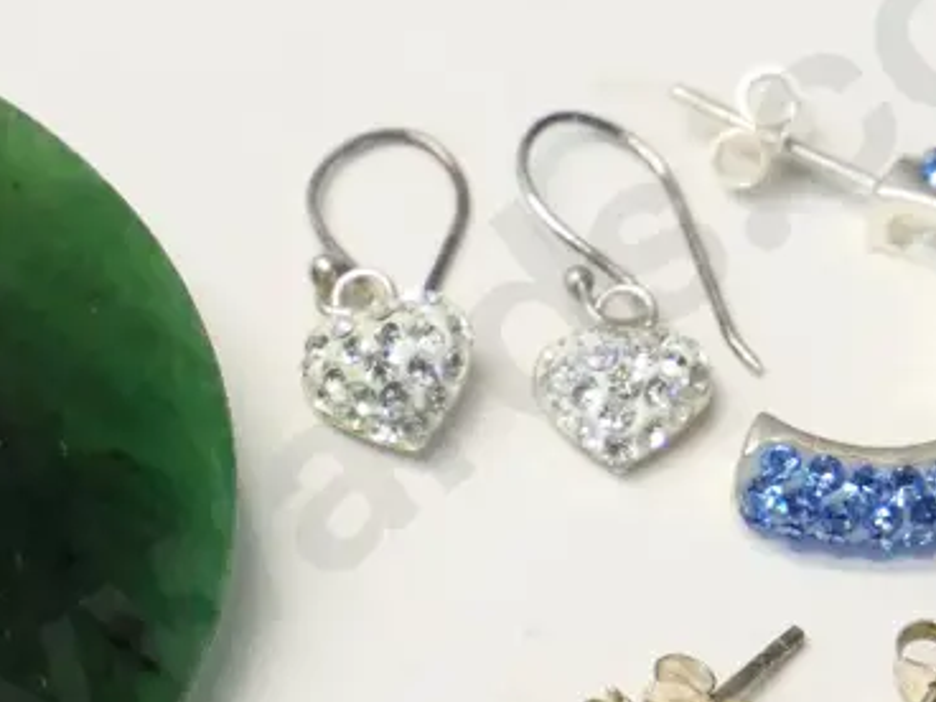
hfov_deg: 5.9
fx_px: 9031
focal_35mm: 334
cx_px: 242
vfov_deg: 4.4
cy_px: 561
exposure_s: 1/200
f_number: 7.1
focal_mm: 60
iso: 3200
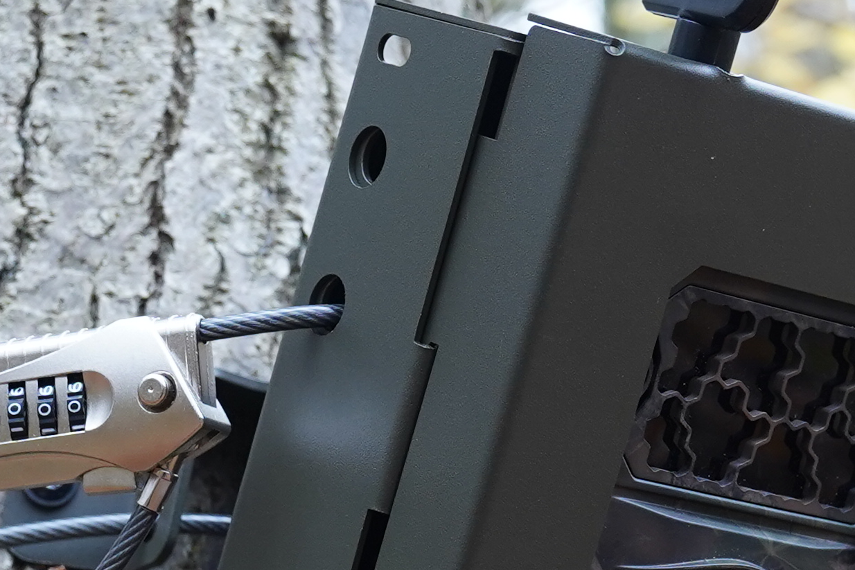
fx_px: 4156
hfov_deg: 11.7
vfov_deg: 7.8
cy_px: 328
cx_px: 470
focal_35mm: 175
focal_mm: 36
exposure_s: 1/100
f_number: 4.5
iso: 1000
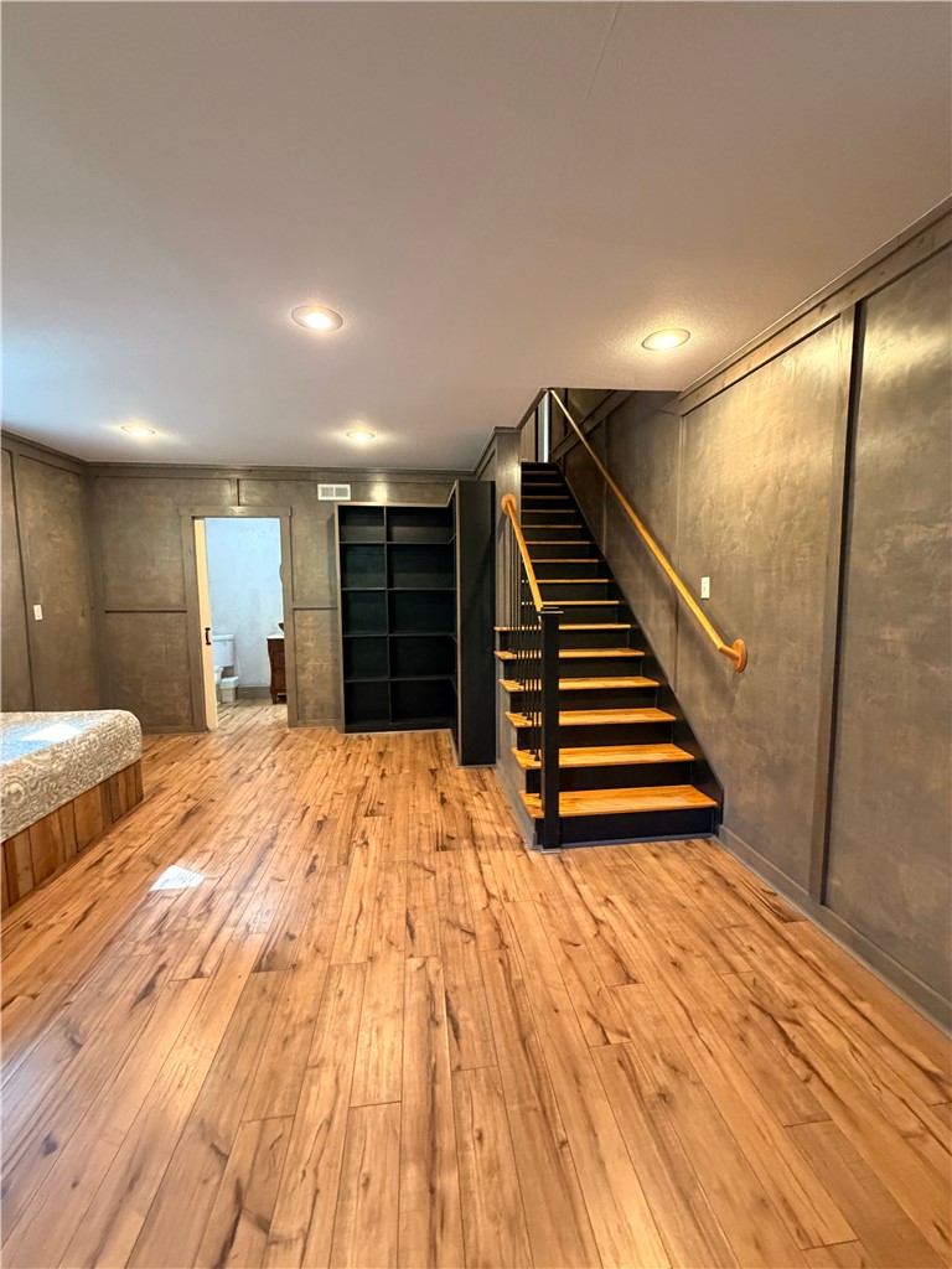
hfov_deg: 85.7
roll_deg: -0.1
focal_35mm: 14
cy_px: 634
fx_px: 513
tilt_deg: -3.9
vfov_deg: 102.1
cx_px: 476
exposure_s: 1/60
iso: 800
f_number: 2.2
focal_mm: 2.22
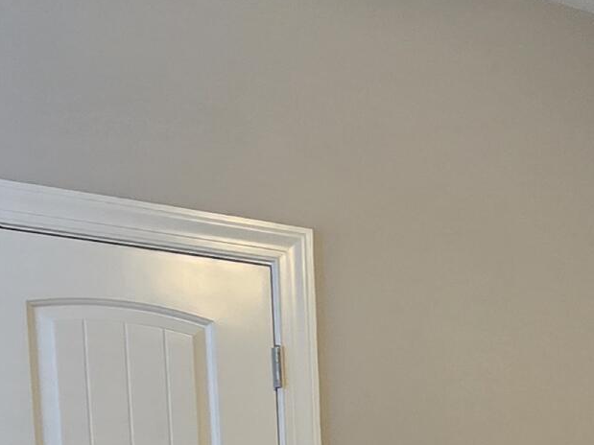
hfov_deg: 26.4
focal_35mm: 63
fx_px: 1081
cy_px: 644
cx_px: 761
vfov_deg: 20.4
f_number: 2.2
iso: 160
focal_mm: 2.2
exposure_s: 1/60
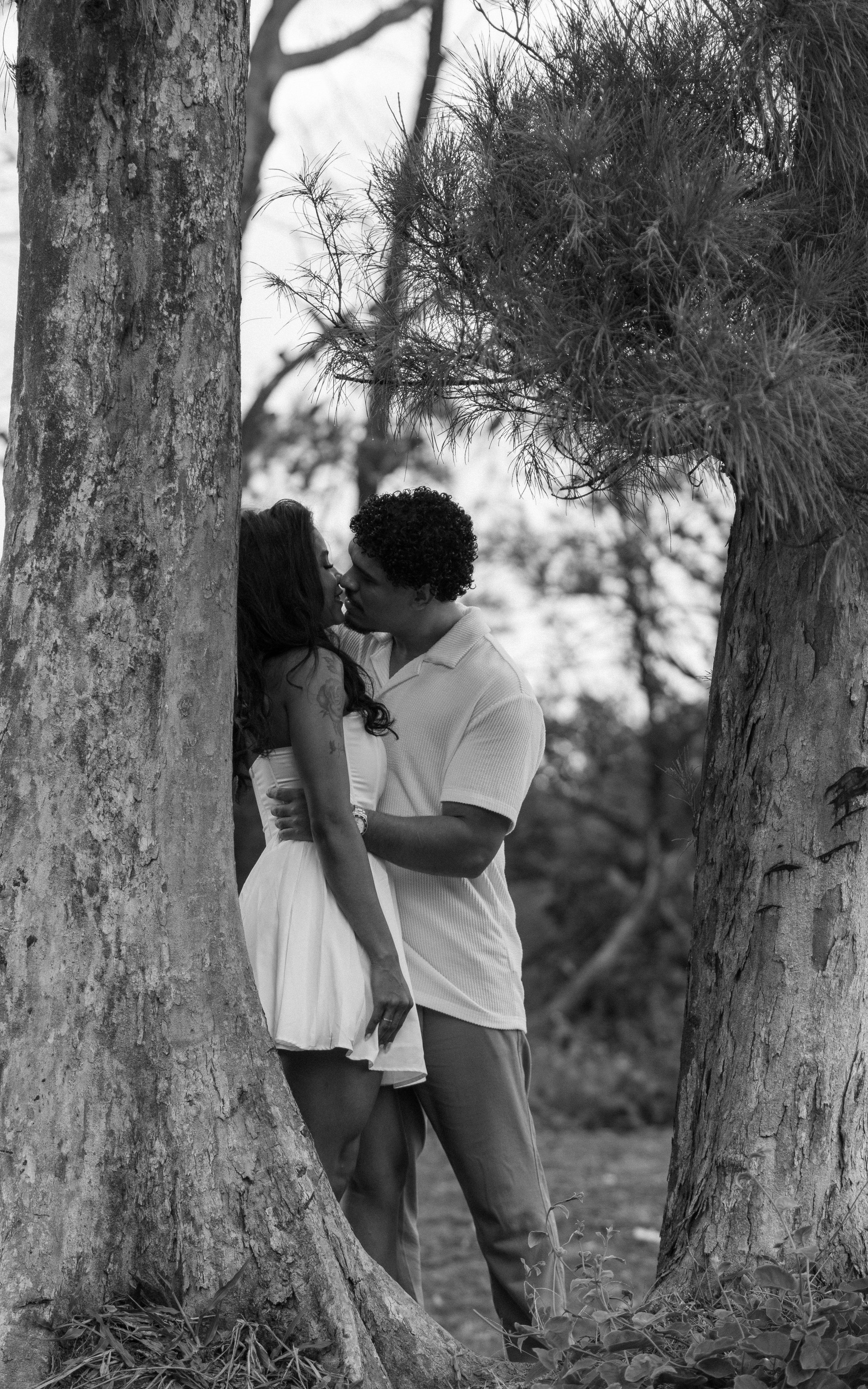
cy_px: 693
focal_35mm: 131
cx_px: 452
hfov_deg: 10.0
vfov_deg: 15.9
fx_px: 4958
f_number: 2.2
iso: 200
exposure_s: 1/640
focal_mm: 85
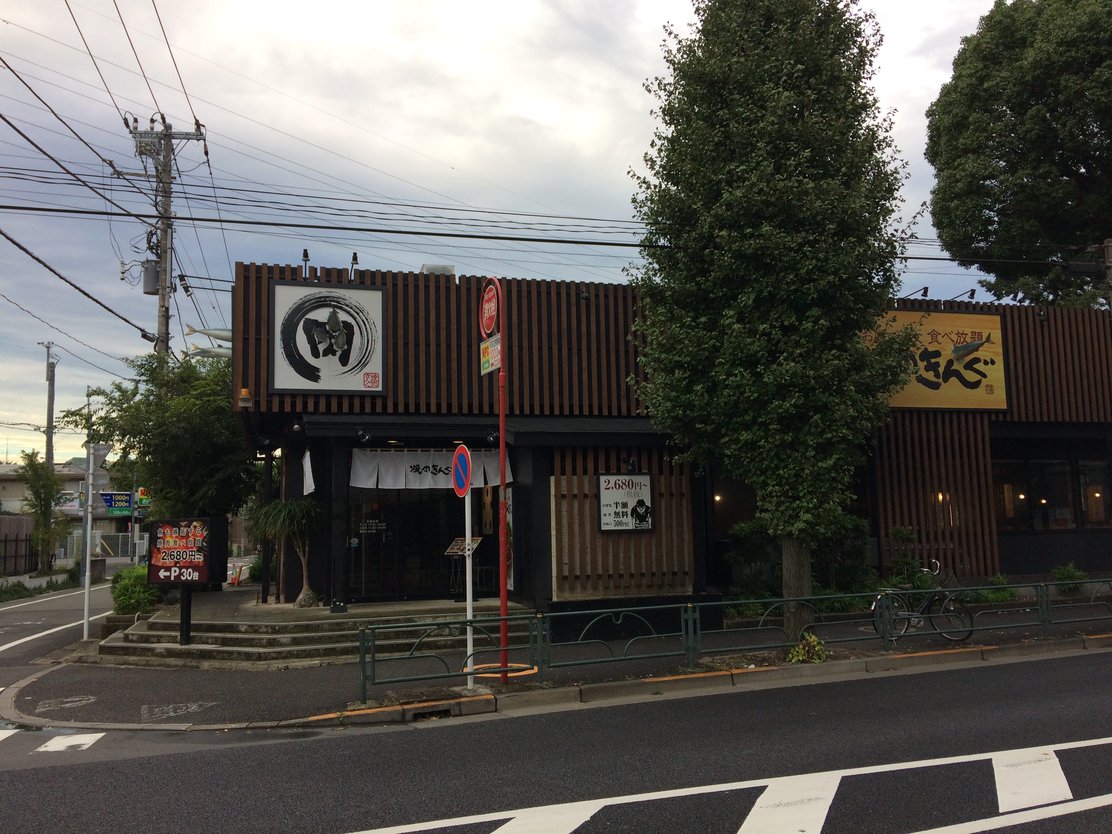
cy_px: 417
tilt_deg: +5.0
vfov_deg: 48.2
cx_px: 556
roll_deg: +1.0
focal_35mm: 29
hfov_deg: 61.7
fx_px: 932
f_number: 2.2
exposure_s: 1/240
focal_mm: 4.15
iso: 32
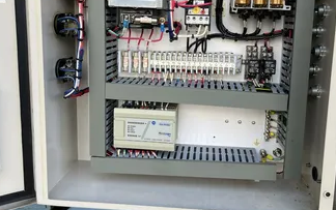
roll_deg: -1.3
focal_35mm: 34
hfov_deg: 56.6
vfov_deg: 36.8
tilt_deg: -8.1
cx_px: 181
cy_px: 65
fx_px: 312
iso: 50
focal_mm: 5.7
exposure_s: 1/389
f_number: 1.5
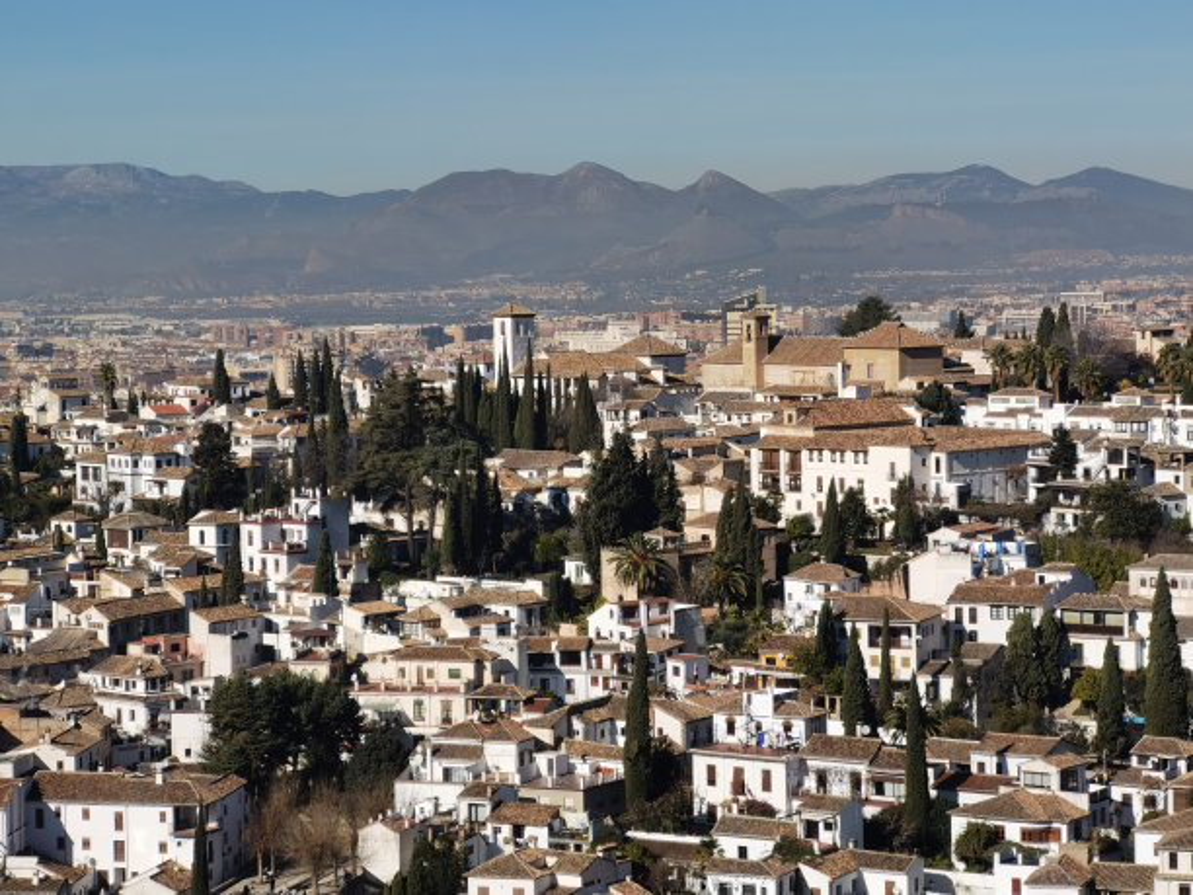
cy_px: 448
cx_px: 596
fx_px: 3377
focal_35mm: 98
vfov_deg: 15.1
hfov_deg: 20.0
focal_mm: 7.48
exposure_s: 1/2825
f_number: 2.4
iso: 50
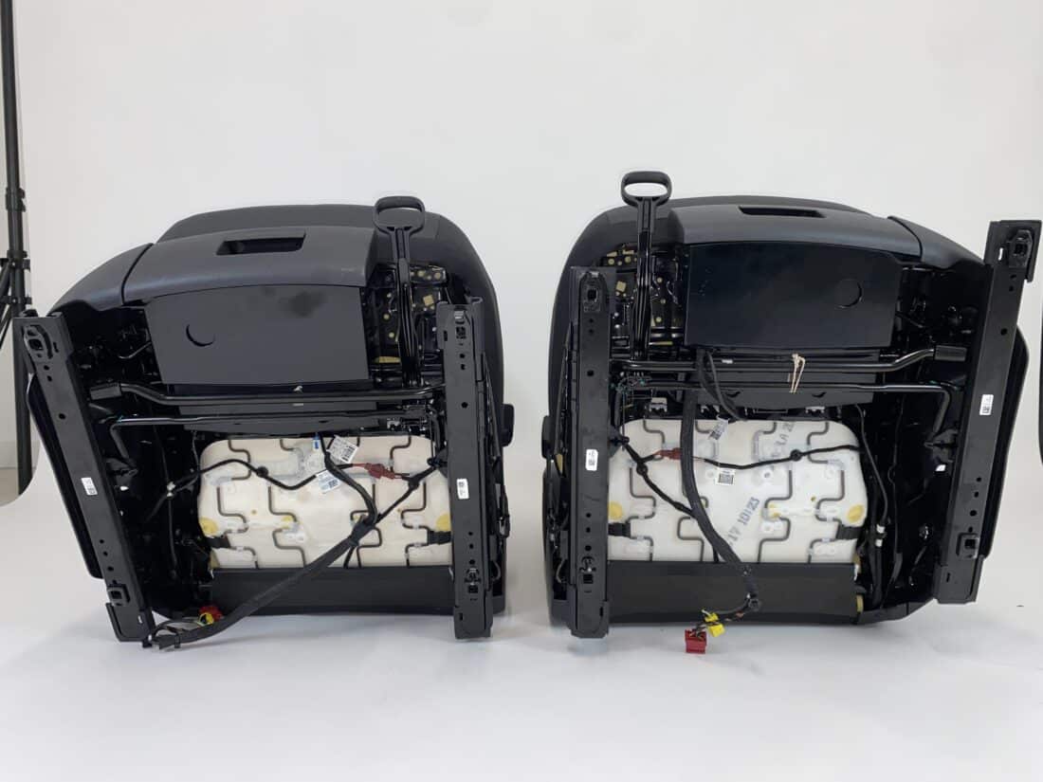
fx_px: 783
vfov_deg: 53.1
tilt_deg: -3.2
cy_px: 391
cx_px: 522
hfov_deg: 67.3
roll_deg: +0.3
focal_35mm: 26
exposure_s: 1/100
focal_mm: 4.25
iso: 50
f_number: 1.8
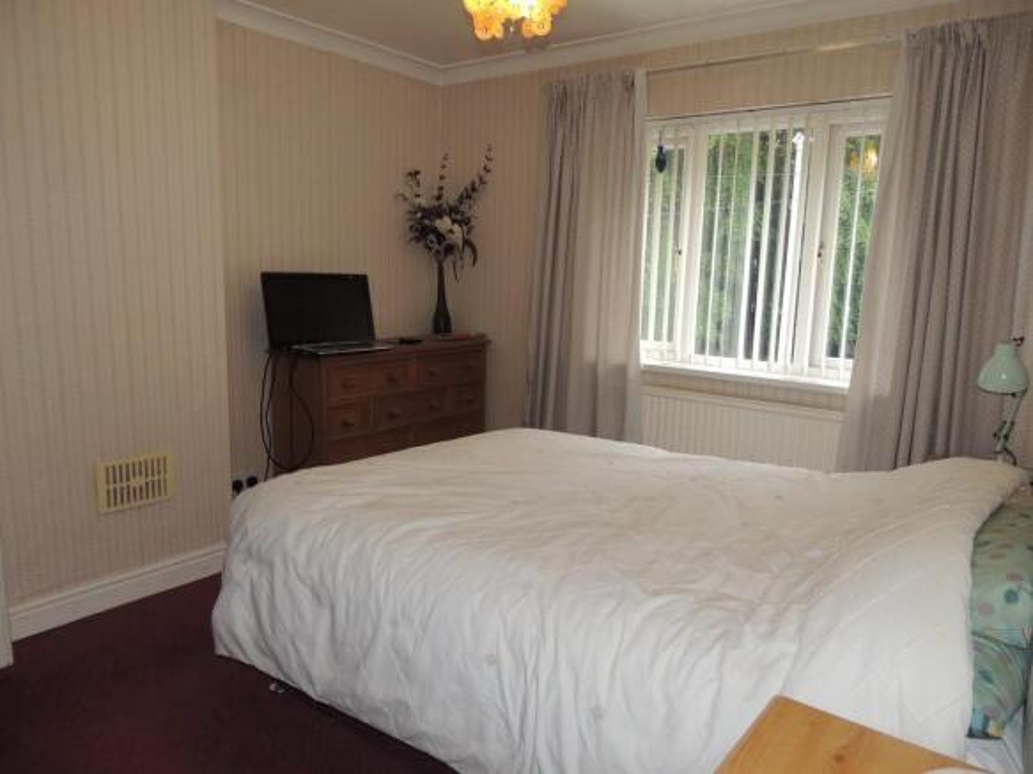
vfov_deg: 56.8
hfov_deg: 71.6
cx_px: 516
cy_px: 387
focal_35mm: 24
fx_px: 716
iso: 200
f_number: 3
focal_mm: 4.3
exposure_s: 1/30
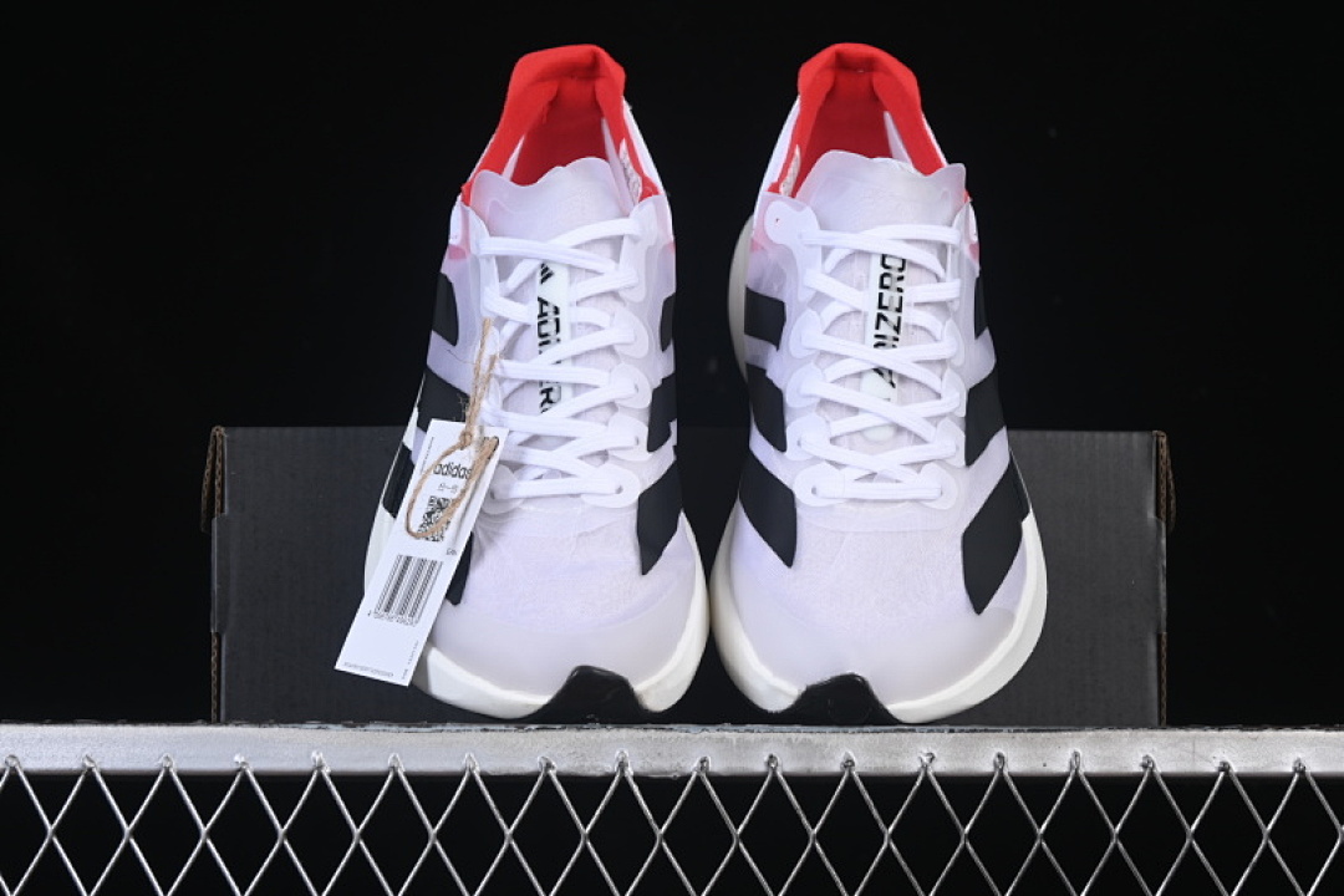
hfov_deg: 27.0
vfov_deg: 18.2
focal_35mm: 75
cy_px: 448
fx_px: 2800
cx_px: 672
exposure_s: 1/100
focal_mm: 50
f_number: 8
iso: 160
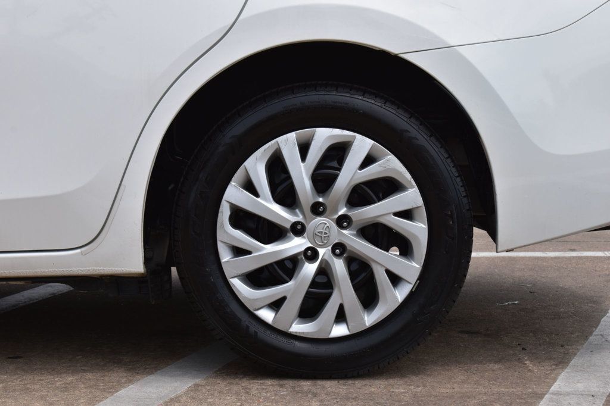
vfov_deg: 16.5
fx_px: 1397
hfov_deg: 24.6
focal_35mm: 82
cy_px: 203
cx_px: 305
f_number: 11
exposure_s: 1/500
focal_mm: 55
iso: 400
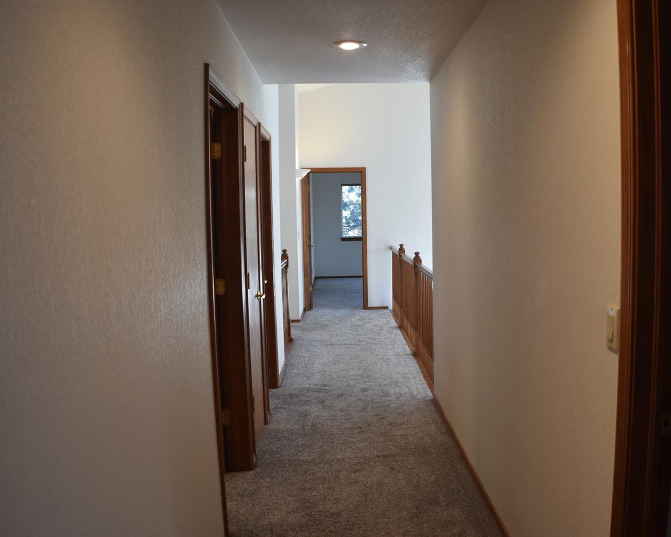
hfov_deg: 41.0
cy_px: 272
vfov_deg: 33.4
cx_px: 398
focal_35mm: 45
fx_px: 894
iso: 450
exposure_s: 1/60
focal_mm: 26
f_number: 4
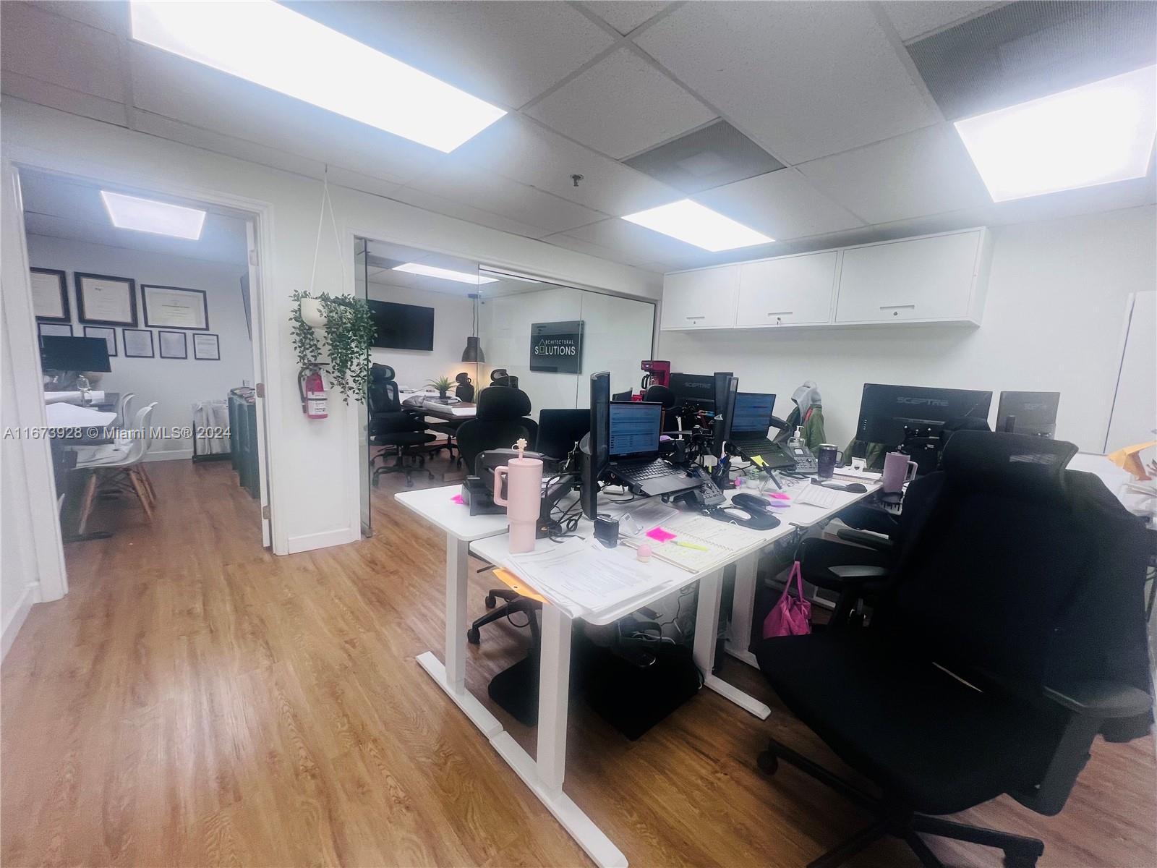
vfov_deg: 89.9
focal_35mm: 13
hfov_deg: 106.2
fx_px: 435
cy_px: 434
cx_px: 578
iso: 80
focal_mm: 1.57
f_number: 1.8
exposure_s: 1/120
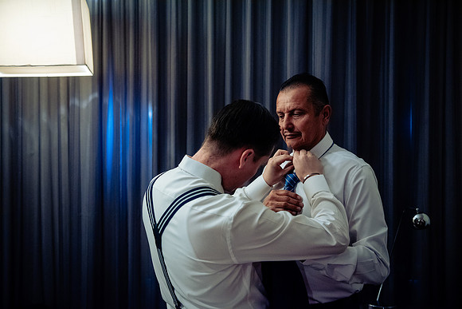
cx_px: 231
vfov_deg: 35.1
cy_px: 154
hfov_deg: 50.7
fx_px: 488
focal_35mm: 38
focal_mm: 38
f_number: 2.8
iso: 4000
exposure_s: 1/100
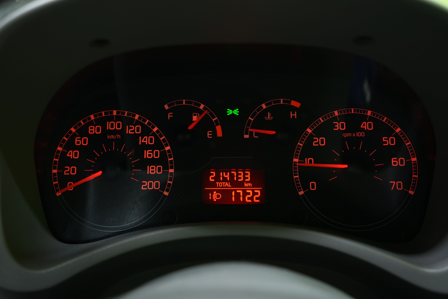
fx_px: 510
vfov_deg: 32.6
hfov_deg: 47.4
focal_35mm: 41
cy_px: 150
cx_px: 224
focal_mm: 41
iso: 640
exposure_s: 1/20
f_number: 4.5
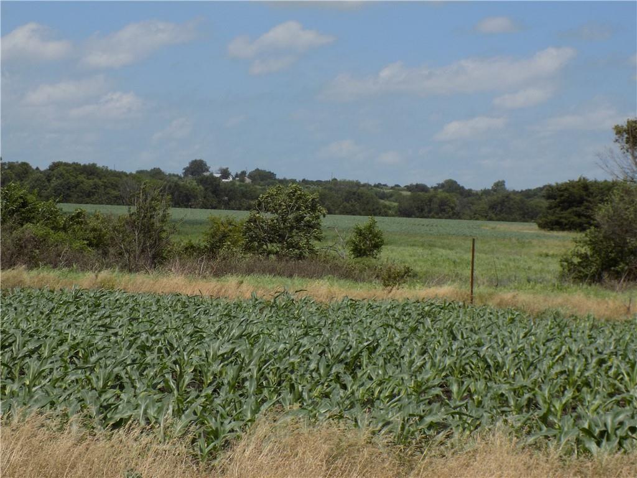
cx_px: 318
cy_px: 239
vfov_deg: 15.2
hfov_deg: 20.2
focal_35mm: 97
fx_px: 1785
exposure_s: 1/800
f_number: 4.6
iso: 80
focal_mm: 17.2
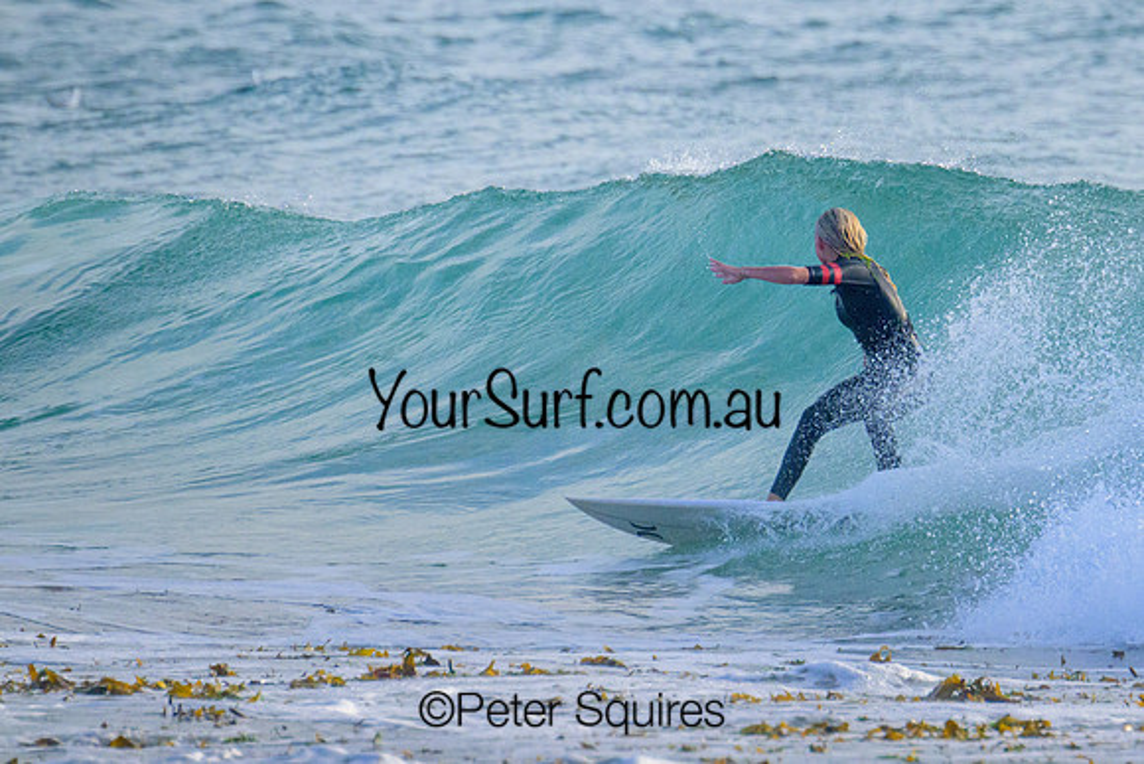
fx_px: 34827
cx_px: 783
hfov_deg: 1.9
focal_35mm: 1096
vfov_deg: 1.3
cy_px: 257
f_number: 13
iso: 2200
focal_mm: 800
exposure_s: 1/2000
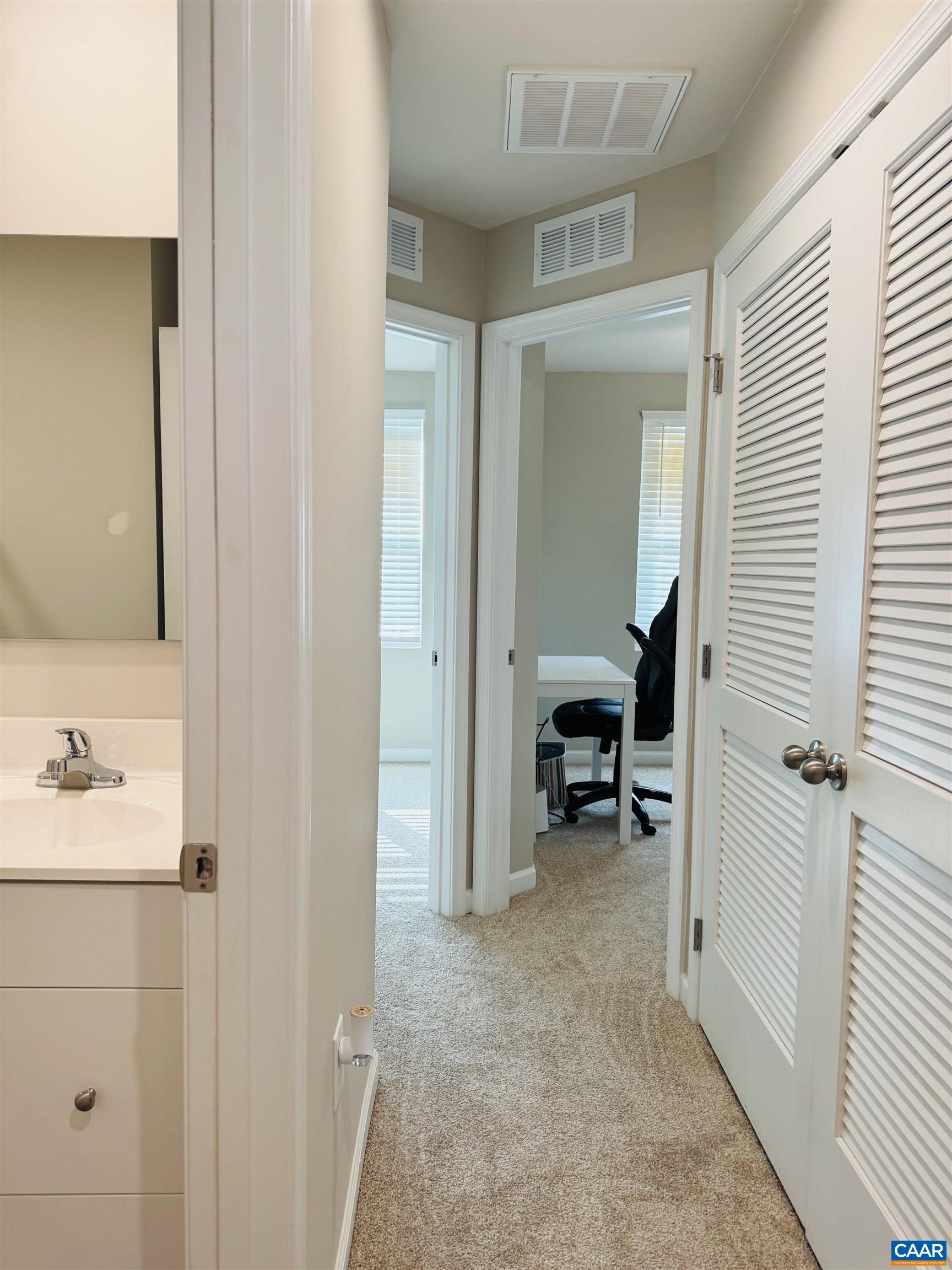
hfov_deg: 56.8
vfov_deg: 71.6
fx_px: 880
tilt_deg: -5.6
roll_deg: -1.4
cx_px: 476
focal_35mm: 24
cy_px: 635
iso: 125
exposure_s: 1/120
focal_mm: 6.76
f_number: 1.78
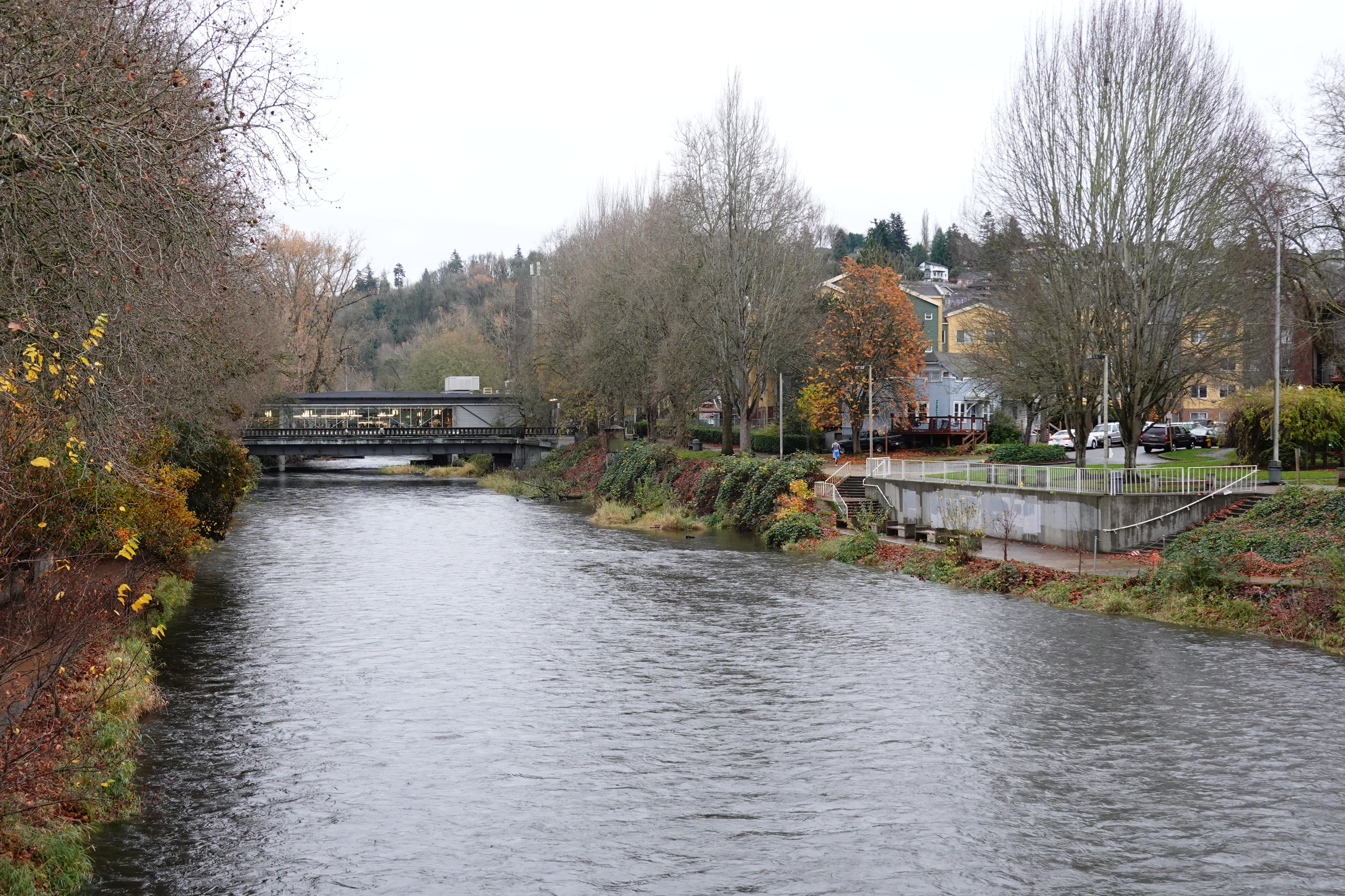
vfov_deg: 25.5
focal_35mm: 53
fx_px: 1980
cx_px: 672
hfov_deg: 37.5
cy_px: 448
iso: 640
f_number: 5.6
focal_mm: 19.43
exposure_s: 1/60
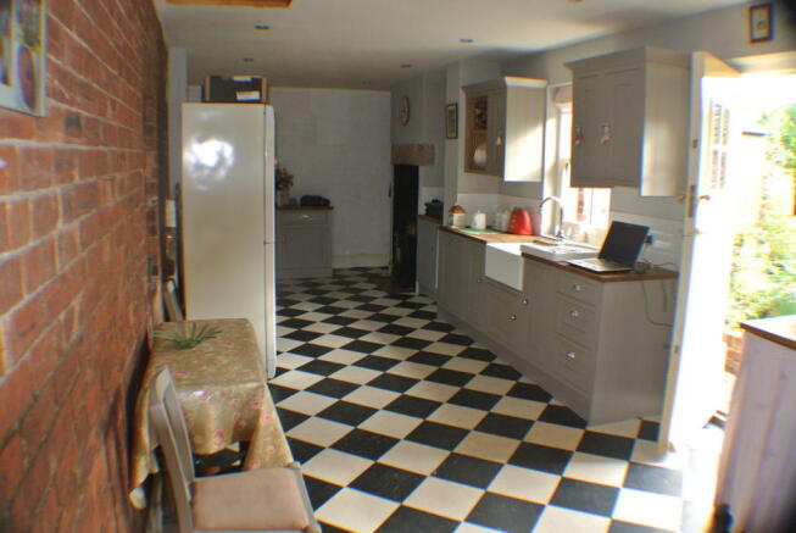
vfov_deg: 36.0
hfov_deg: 51.8
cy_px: 266
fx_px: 819
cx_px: 398
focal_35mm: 37
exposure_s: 1/60
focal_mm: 14
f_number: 4
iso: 360
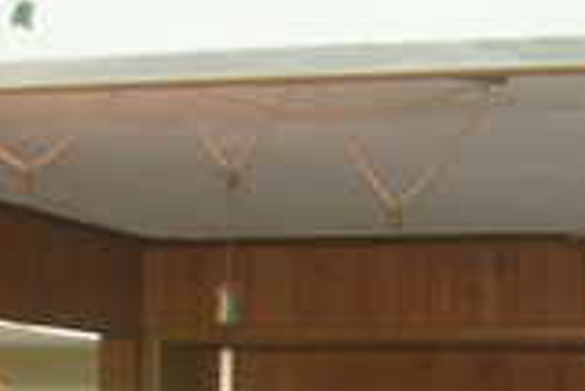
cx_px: 636
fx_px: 2147
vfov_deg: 10.1
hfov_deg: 15.1
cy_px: 565
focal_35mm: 132
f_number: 3.8
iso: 900
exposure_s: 1/60
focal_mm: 22
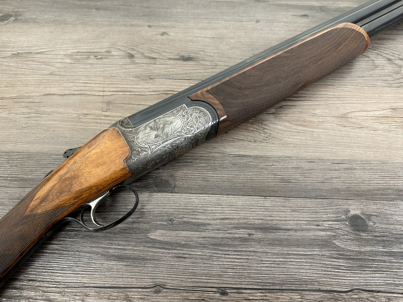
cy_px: 151
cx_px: 202
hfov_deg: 71.6
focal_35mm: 24
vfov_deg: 56.8
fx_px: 279
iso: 320
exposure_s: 1/50
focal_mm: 6.9
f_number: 1.8
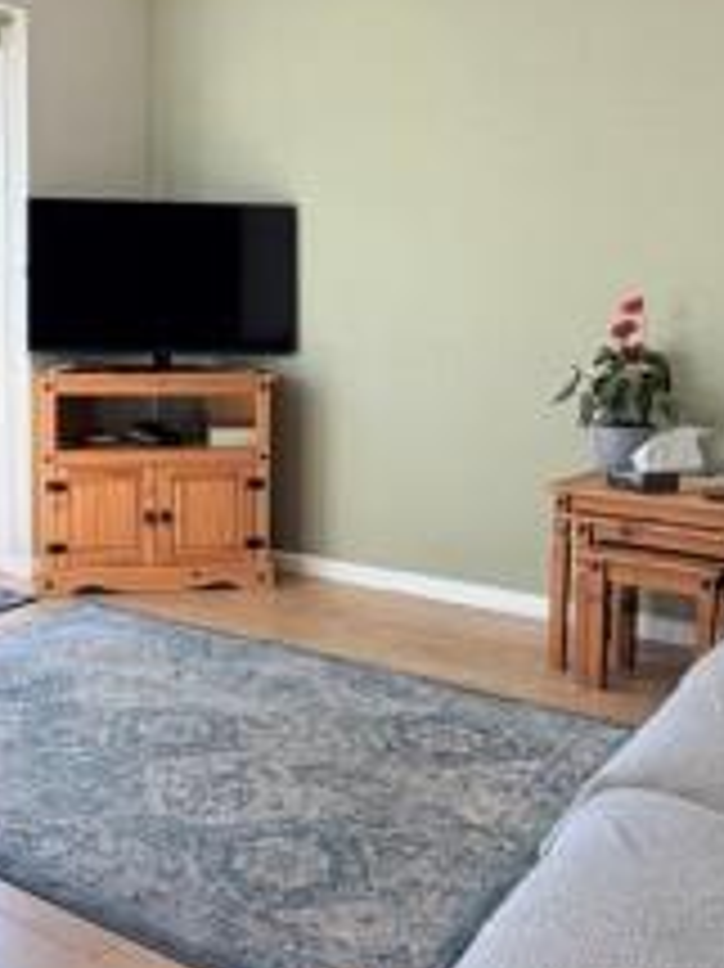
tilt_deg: -3.7
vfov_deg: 48.5
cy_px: 362
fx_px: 1061
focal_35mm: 38
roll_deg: +1.1
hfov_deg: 37.7
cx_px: 335
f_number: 2.2
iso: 64
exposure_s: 1/140
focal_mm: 2.22
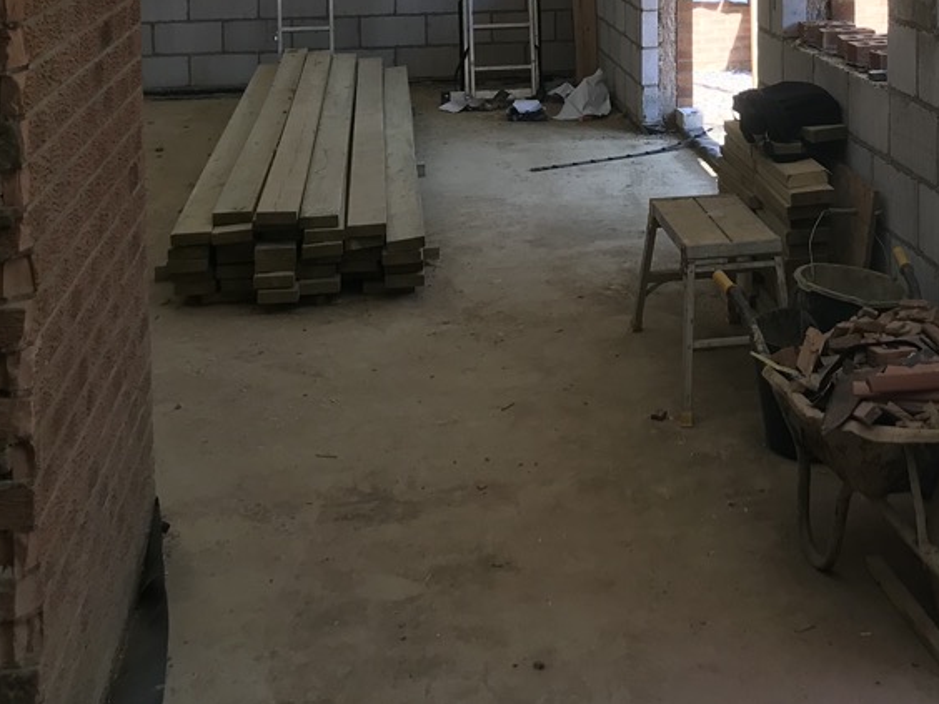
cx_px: 802
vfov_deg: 23.2
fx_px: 1628
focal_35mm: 60
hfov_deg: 31.0
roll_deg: +0.6
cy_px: -37
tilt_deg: -3.7
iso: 20
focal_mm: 3.99
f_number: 1.8
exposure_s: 1/181
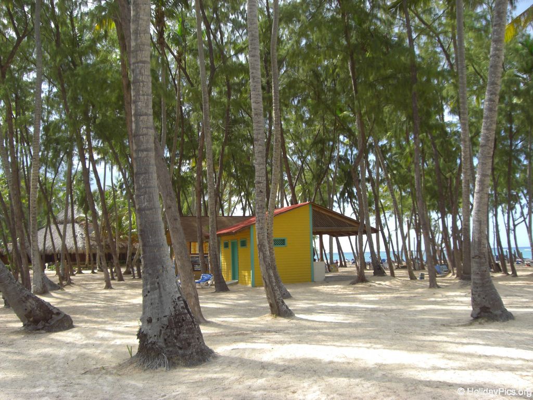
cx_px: 266
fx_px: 585
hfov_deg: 49.0
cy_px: 200
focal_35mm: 38
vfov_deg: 37.7
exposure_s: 1/500
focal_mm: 6.2
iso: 64
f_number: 2.7
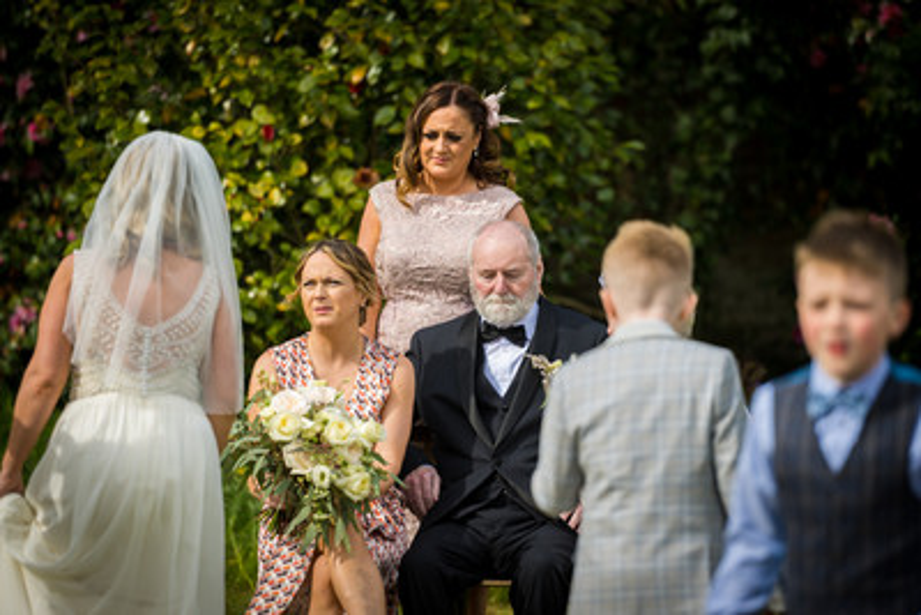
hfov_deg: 10.3
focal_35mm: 200
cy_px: 308
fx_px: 5118
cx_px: 460
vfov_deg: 6.9
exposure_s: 1/1000
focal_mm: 200
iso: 100
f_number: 2.8
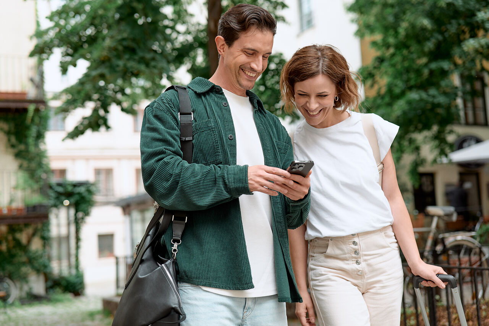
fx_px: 679
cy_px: 163
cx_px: 244
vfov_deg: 27.0
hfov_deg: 39.6
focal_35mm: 50
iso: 200
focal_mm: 50
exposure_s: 1/500
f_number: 2.5
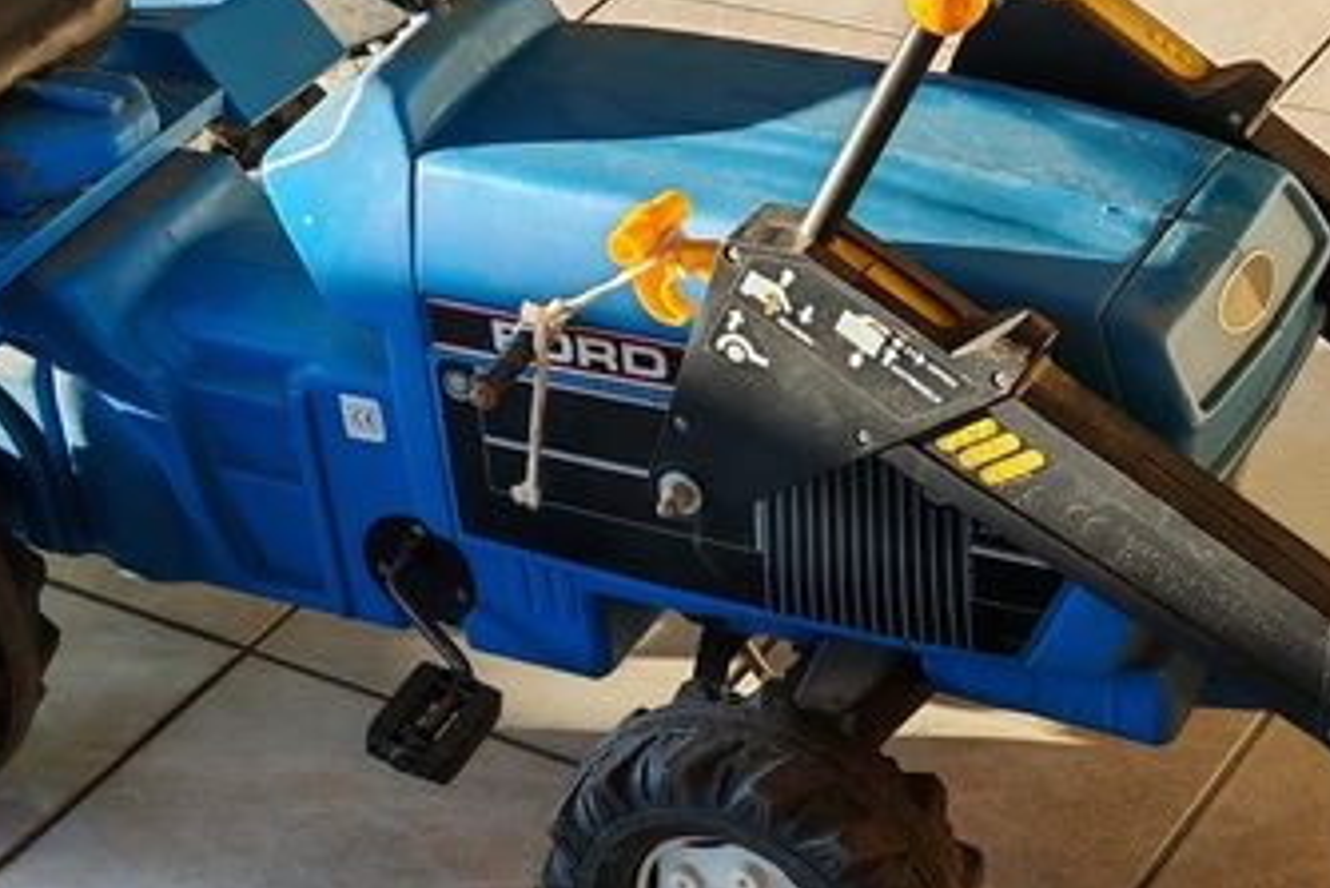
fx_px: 3105
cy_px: 609
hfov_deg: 24.2
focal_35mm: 84
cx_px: 601
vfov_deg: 16.2
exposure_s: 1/230
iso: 50
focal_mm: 6.67
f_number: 1.9
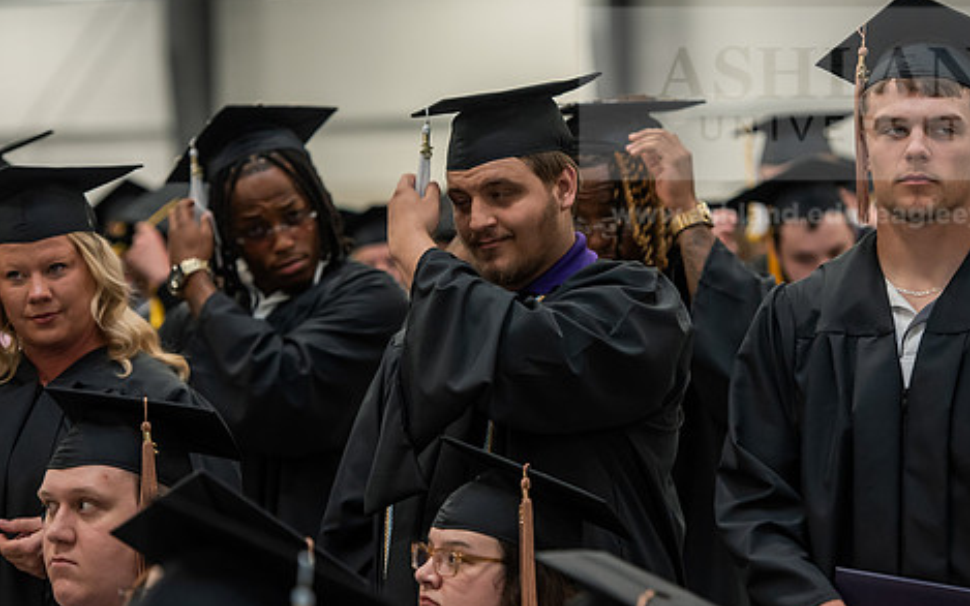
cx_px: 517
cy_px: 257
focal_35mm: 164
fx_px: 4335
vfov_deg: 8.0
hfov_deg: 12.8
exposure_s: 1/200
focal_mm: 130
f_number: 3.5
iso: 2500
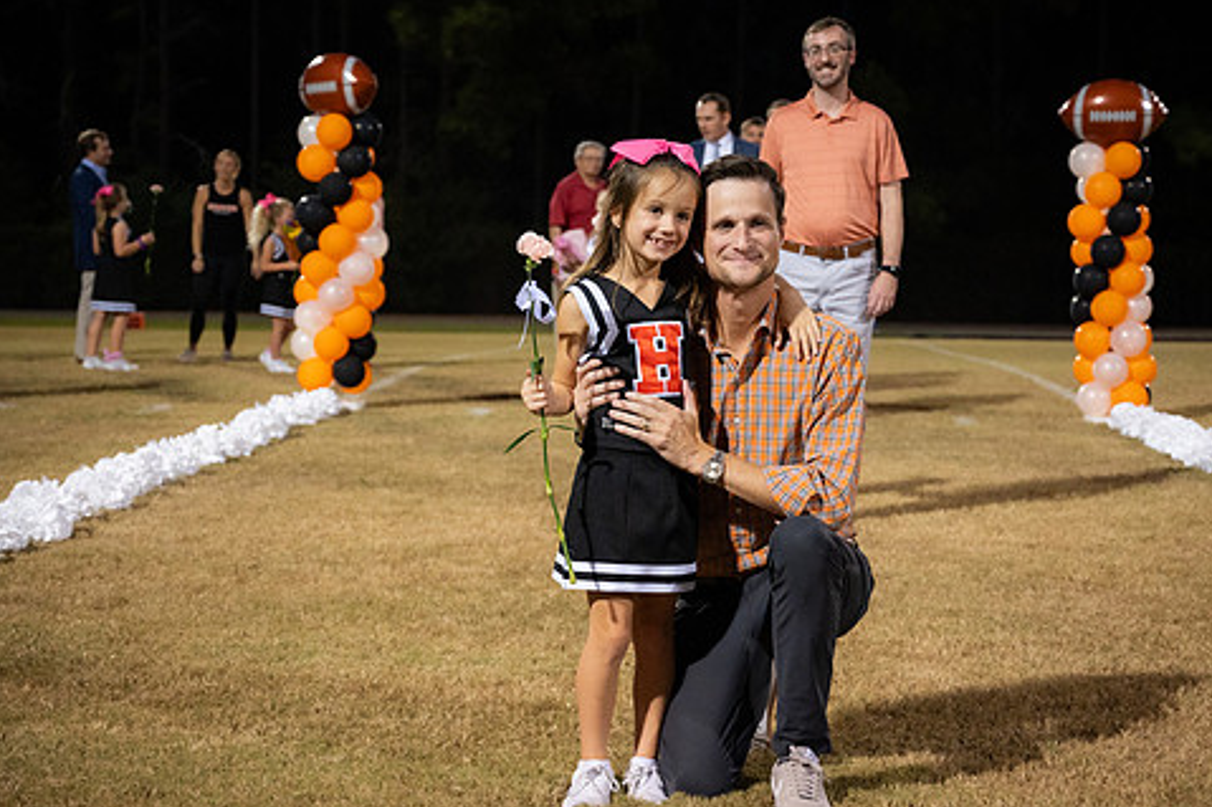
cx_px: 671
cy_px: 478
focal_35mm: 69
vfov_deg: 19.7
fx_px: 2322
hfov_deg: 29.2
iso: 3200
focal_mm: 57
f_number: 4
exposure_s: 1/250
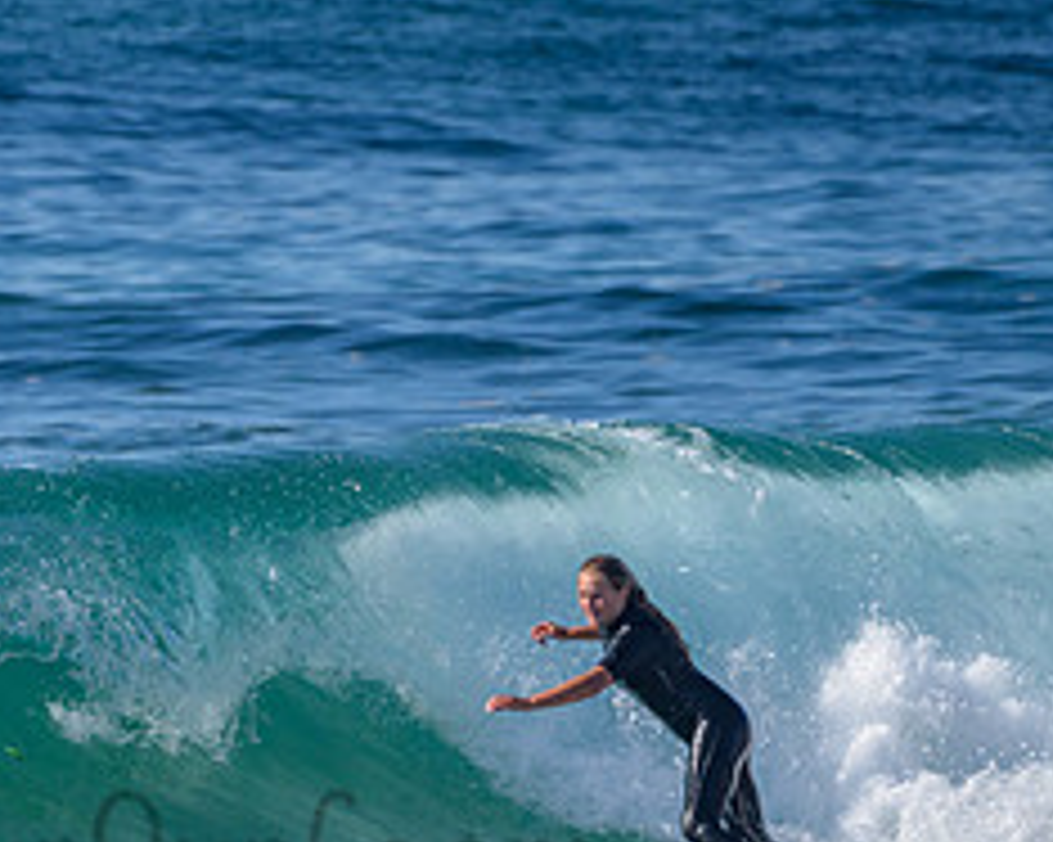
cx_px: 582
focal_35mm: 1427
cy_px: 639
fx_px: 44454
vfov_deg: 1.1
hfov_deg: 1.4
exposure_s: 1/2000
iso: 200
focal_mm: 500
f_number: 5.6
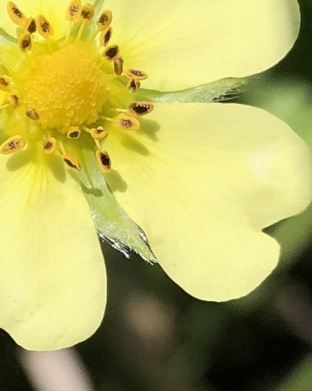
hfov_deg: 17.5
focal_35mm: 86
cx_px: 10
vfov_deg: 22.2
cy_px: 138
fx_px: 994
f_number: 1.8
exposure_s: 1/2315
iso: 20
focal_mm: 3.99
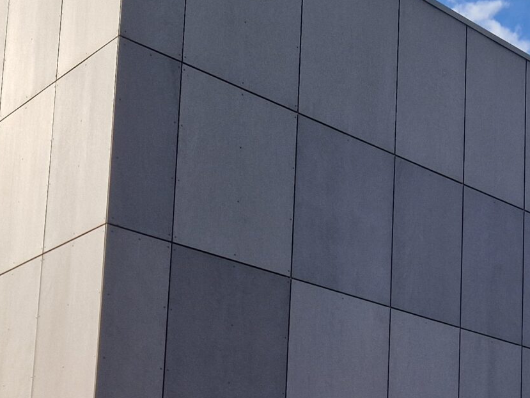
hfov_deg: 26.7
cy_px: 452
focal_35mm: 71
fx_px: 1087
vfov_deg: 19.7
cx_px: 444
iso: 50
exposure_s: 1/1324
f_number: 1.8
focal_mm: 5.4
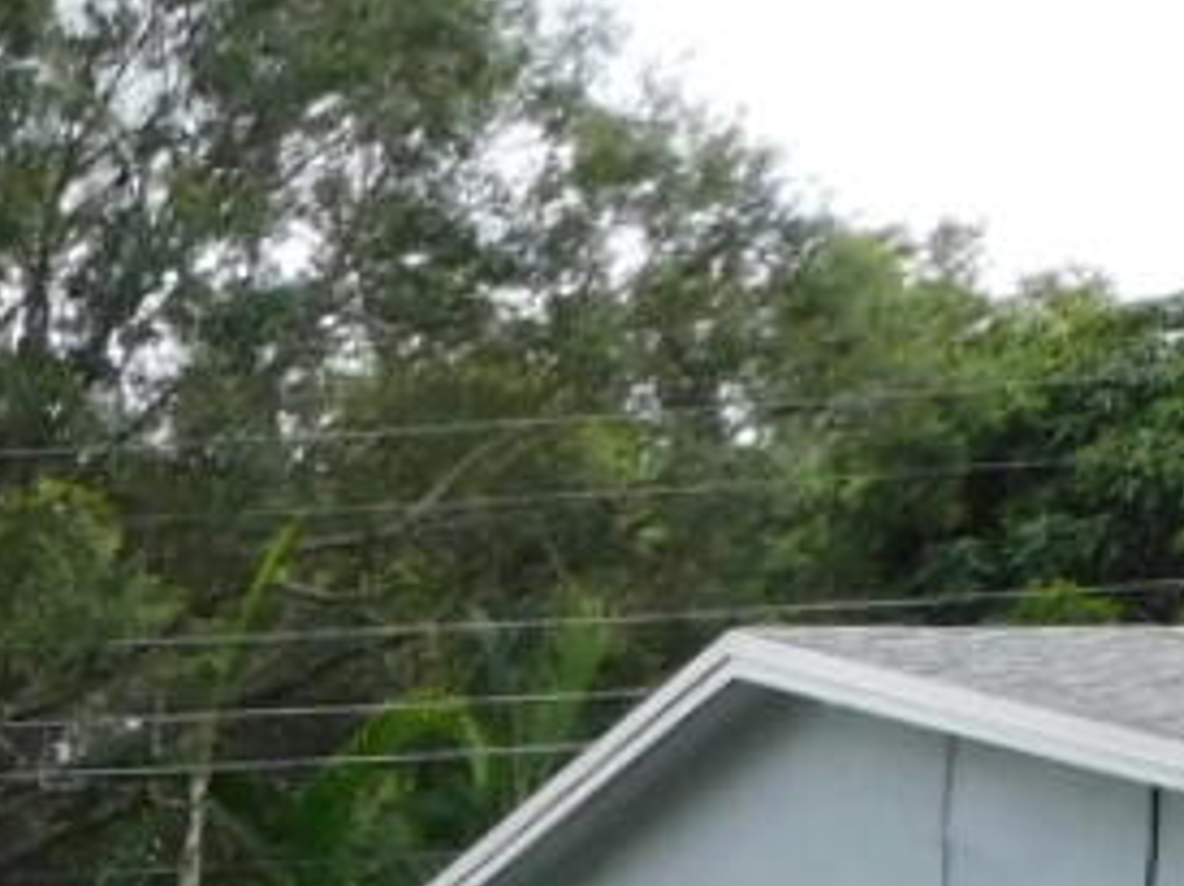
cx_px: -1759
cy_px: 1724
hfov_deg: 11.1
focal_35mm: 146
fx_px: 4989
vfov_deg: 9.5
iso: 125
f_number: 3.1
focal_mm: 4.5
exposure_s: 1/800
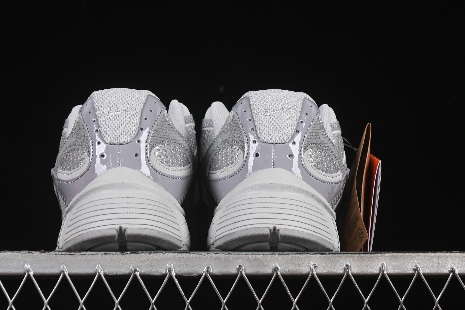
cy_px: 117
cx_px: 205
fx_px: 1343
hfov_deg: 19.6
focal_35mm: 104
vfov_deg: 13.1
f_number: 8
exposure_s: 1/60
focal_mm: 50
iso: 160
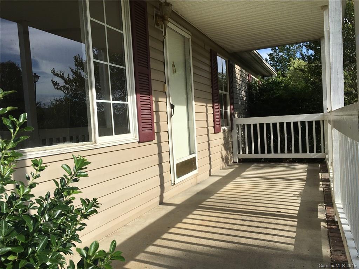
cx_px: 180
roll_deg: +2.4
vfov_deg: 48.2
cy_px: 134
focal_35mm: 29
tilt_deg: -2.2
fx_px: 301
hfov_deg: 61.7
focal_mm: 4.15
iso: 25
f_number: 2.2
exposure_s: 1/1508
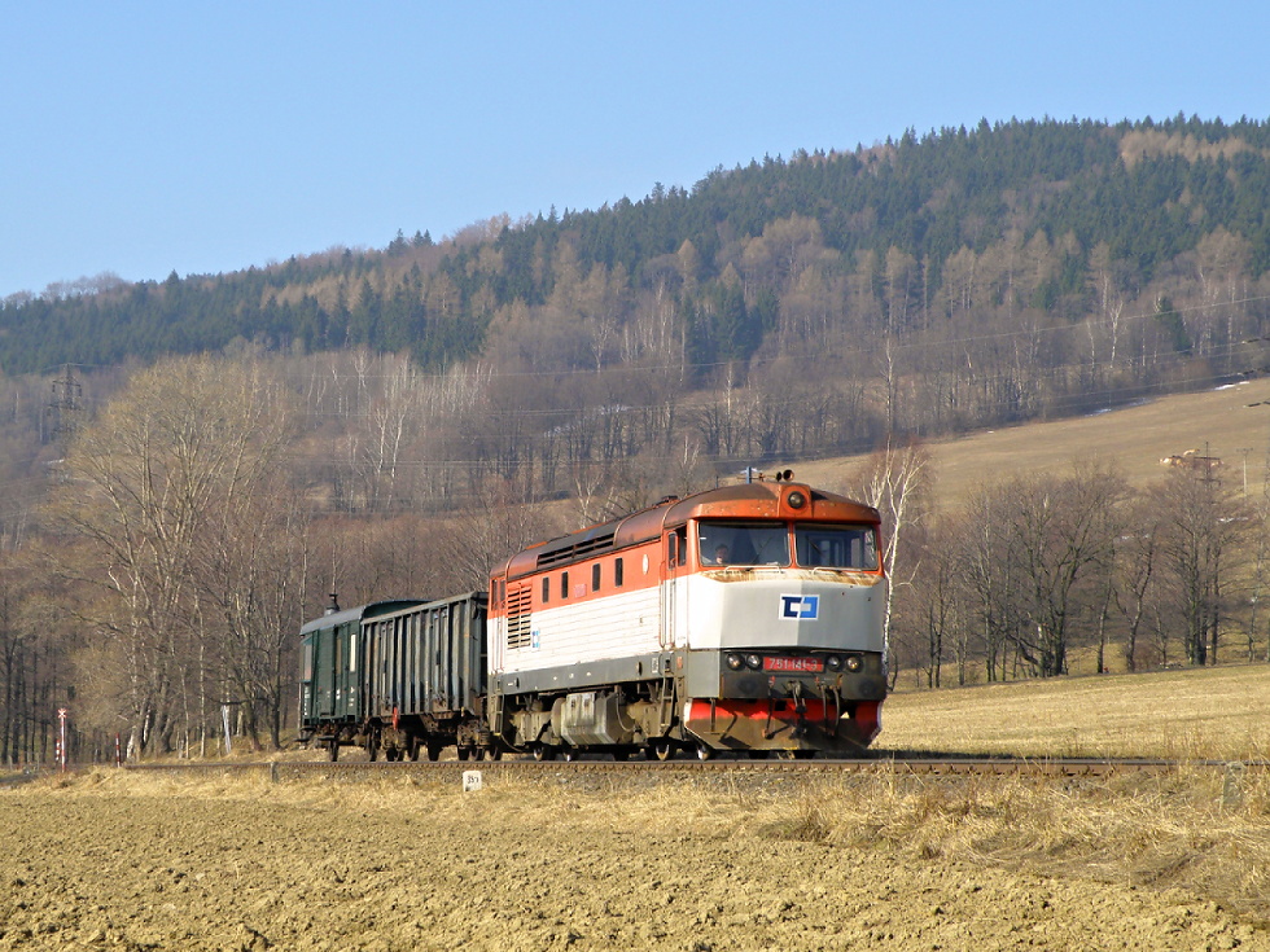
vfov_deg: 19.1
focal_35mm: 77
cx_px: 635
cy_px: 476
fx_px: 2825
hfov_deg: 25.3
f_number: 3.8
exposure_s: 1/500
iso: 80
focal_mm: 13.76
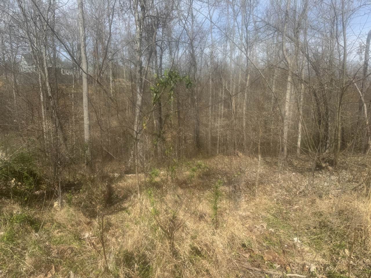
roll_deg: -1.2
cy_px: 139
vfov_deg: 56.8
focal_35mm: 24
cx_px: 186
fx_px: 257
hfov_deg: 71.6
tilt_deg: -11.6
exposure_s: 1/4049
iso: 80
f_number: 1.78
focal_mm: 6.76
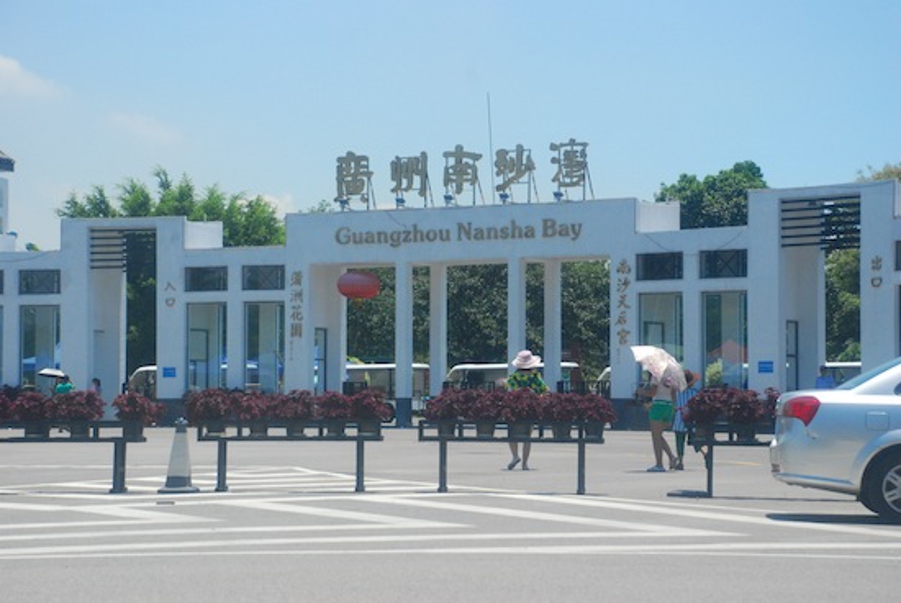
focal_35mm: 93
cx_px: 450
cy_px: 302
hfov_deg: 21.9
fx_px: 2330
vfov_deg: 14.7
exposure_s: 1/1000
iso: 800
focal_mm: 62
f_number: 8
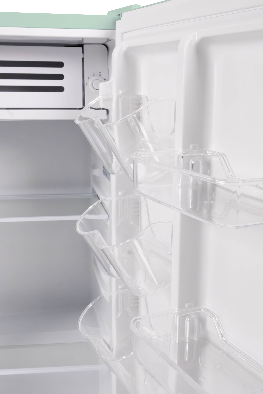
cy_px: 197
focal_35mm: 43
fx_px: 471
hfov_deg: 31.2
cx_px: 132
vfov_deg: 45.4
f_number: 16
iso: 4000
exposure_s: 1/60
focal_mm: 28.9
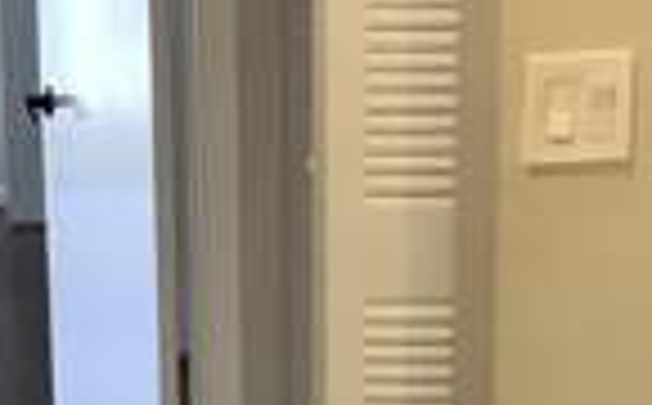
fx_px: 1933
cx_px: 220
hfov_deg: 19.1
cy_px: 304
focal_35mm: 109
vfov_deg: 11.9
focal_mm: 3.3
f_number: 2.4
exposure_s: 1/60
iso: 125
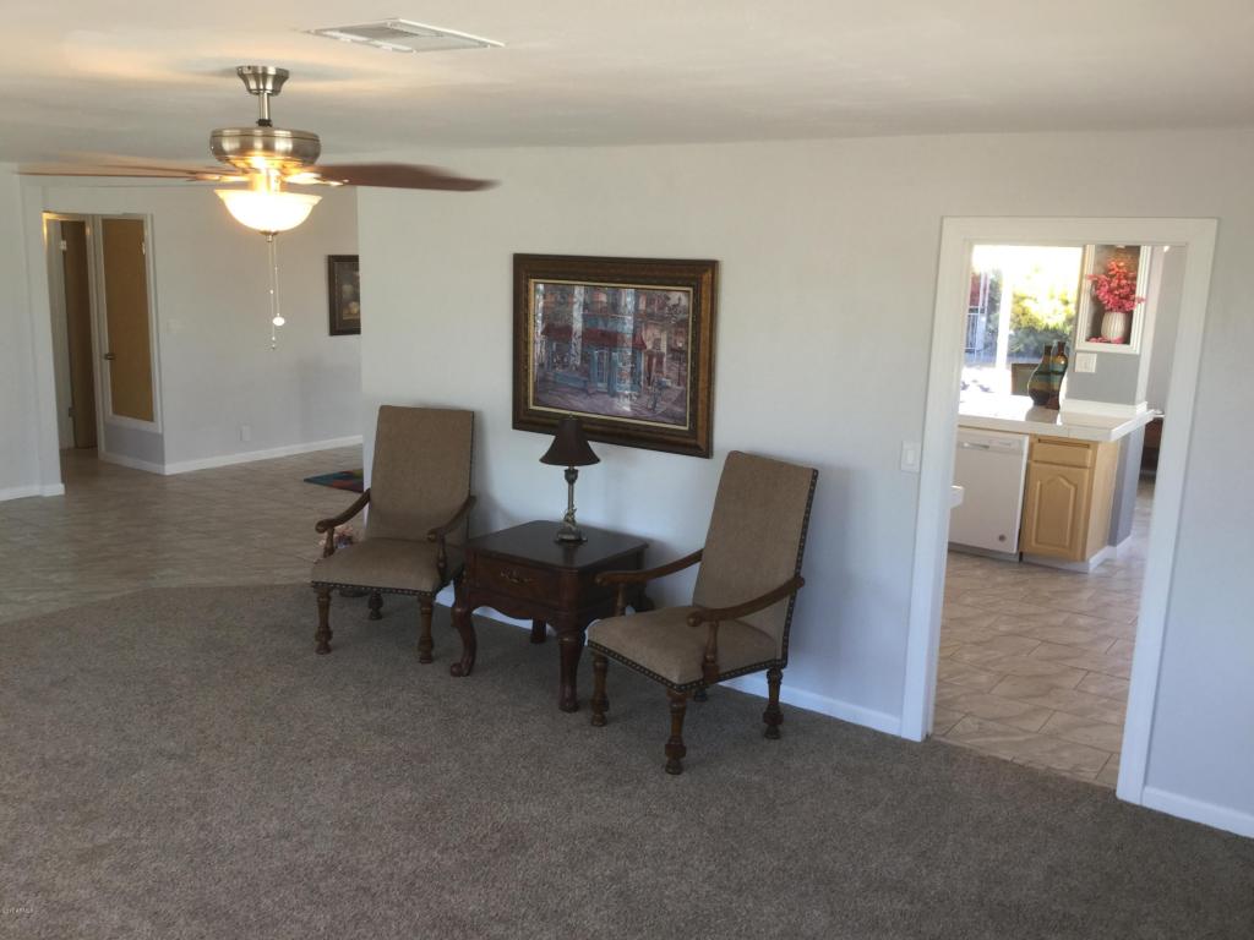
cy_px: 470
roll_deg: -2.5
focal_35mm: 31
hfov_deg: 58.4
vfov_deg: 45.4
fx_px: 1123
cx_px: 627
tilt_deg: -12.6
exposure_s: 1/60
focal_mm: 3.3
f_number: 2.4
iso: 25
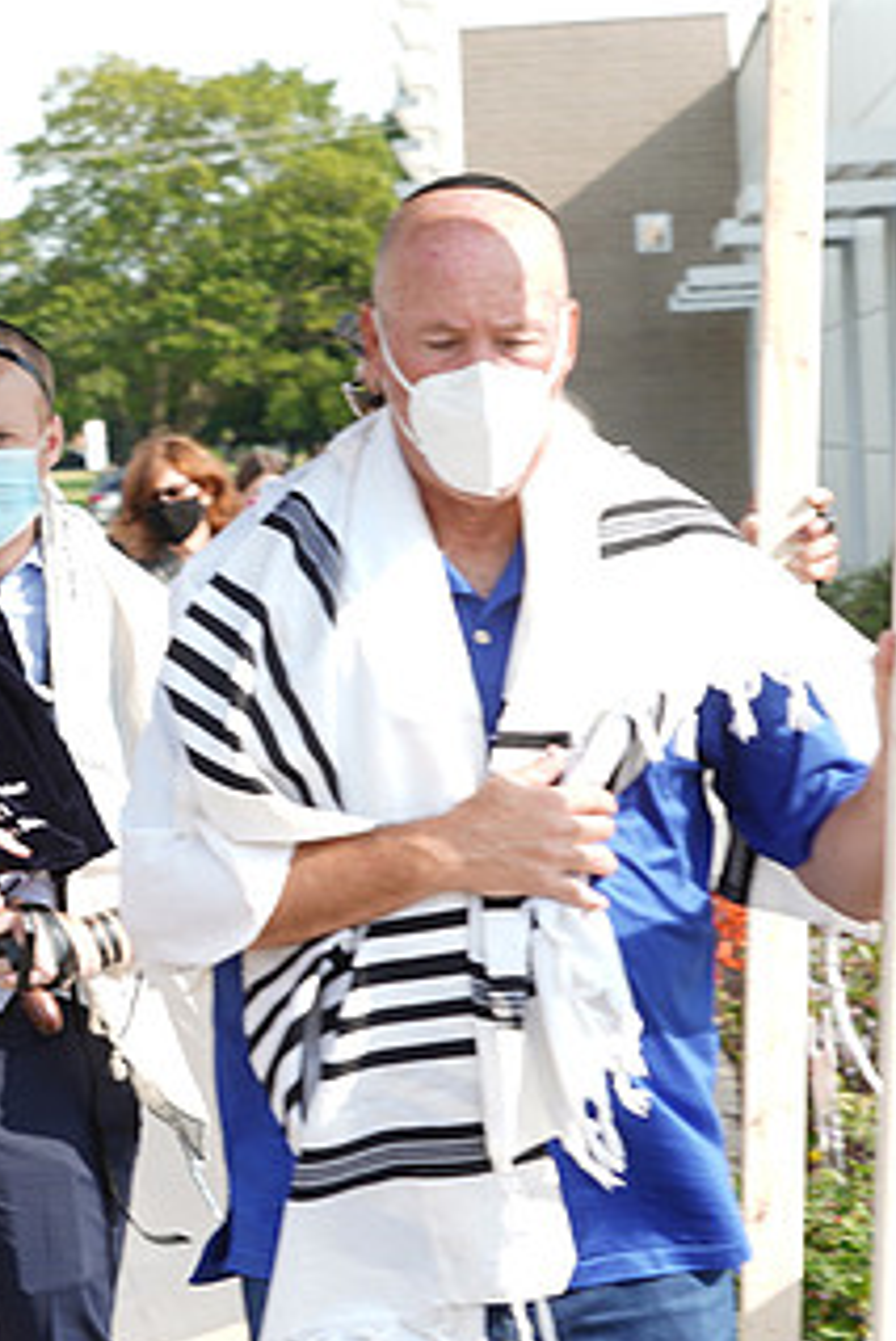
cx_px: -160
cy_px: 628
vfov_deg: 18.4
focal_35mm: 111
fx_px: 4139
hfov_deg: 12.1
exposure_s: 1/125
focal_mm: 61
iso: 80
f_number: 6.3
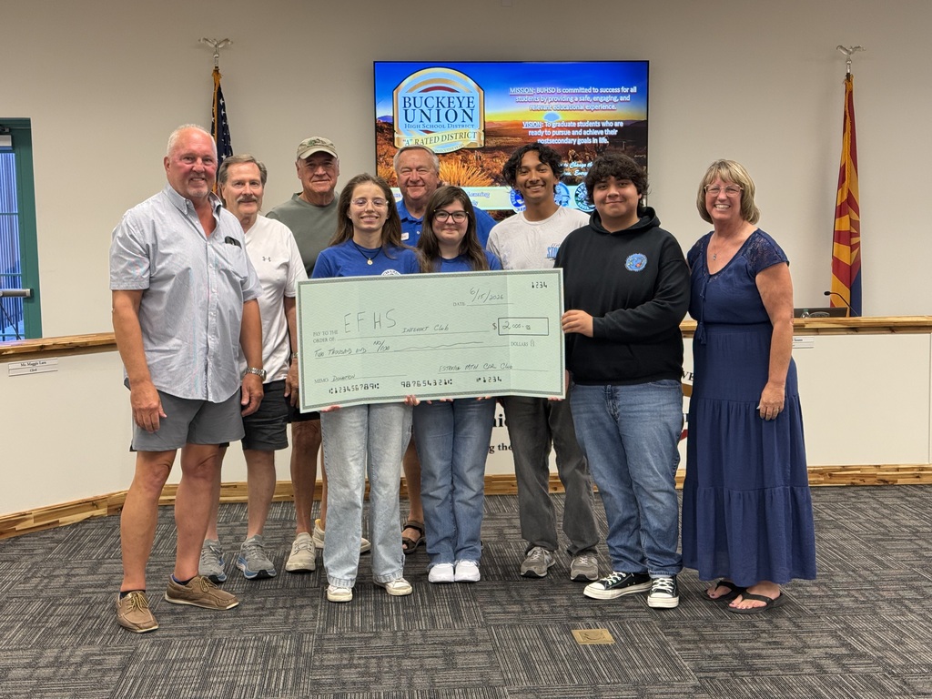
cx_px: 466
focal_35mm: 48
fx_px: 1292
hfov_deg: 39.7
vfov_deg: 30.3
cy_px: 350
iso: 160
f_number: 1.78
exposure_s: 1/60
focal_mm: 6.76
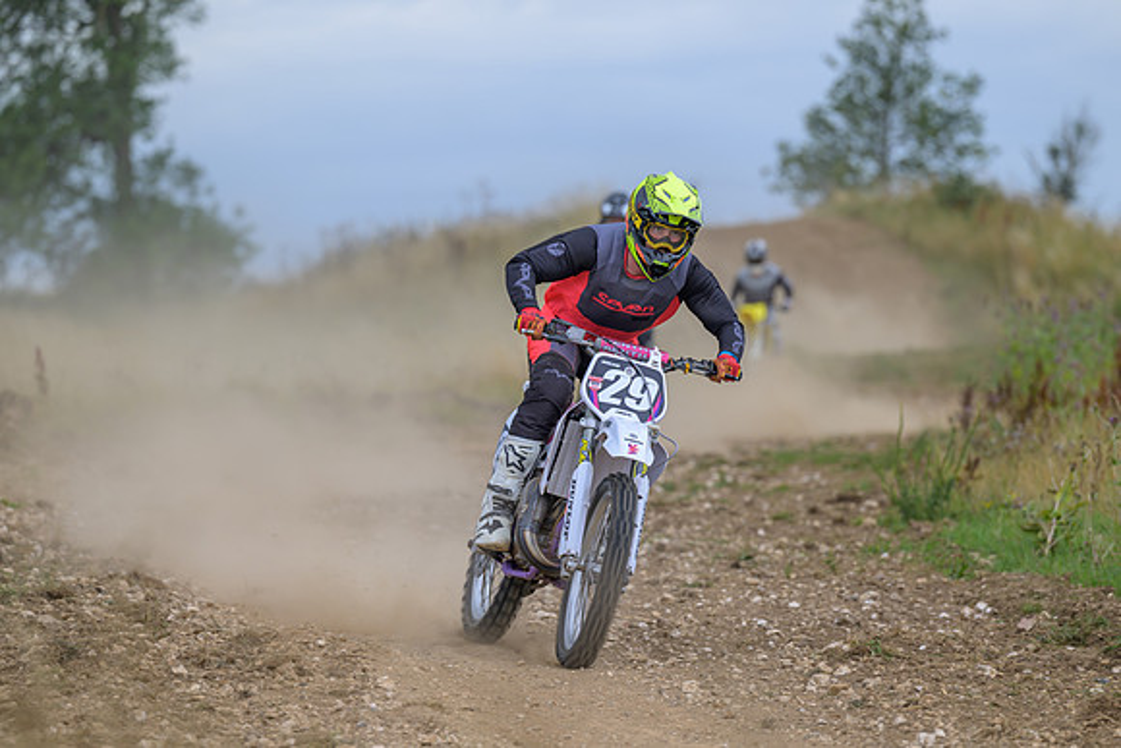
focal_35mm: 243
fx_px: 7554
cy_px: 454
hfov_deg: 8.5
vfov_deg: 5.7
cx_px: 560
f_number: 4
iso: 64
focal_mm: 200
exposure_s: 1/320
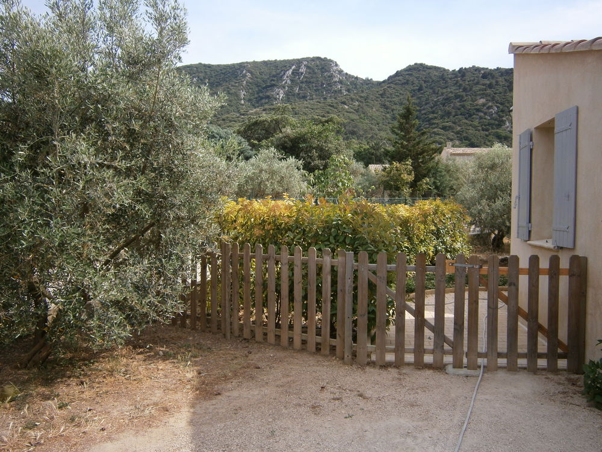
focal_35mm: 31
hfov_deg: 58.4
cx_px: 301
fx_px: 539
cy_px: 226
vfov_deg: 45.4
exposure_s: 1/640
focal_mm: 5.5
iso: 80
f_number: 2.9
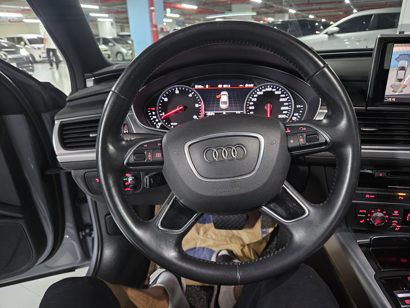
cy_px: 154
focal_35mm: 23
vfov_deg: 58.9
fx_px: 272
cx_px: 205
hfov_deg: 73.9
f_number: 1.8
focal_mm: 5.4
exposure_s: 1/24
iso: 800
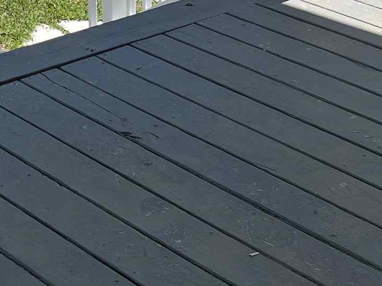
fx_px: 1214
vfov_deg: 12.9
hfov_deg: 17.1
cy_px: -112
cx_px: 461
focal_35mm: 110
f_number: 1.6
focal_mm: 5.1
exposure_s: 1/2899
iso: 50
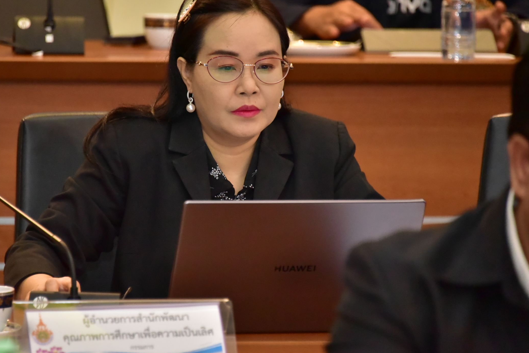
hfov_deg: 5.7
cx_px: 221
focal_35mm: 360
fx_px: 5292
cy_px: 155
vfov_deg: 3.8
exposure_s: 1/200
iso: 8000
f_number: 5.6
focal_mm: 300
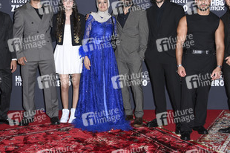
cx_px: 111
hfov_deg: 31.4
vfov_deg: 21.2
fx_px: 408
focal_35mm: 64
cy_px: 62
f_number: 5.6
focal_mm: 44
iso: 800
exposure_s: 1/250
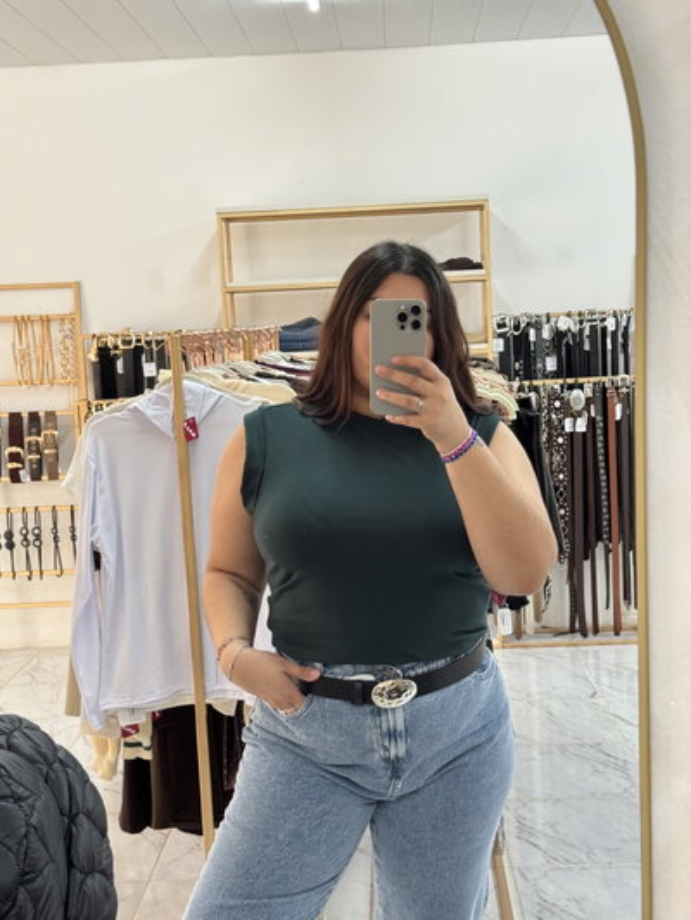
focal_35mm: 48
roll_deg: +3.6
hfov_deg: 30.3
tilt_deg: -6.1
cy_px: 460
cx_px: 346
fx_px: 1277
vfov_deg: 39.6
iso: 200
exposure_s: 1/33
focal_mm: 6.76
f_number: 1.78
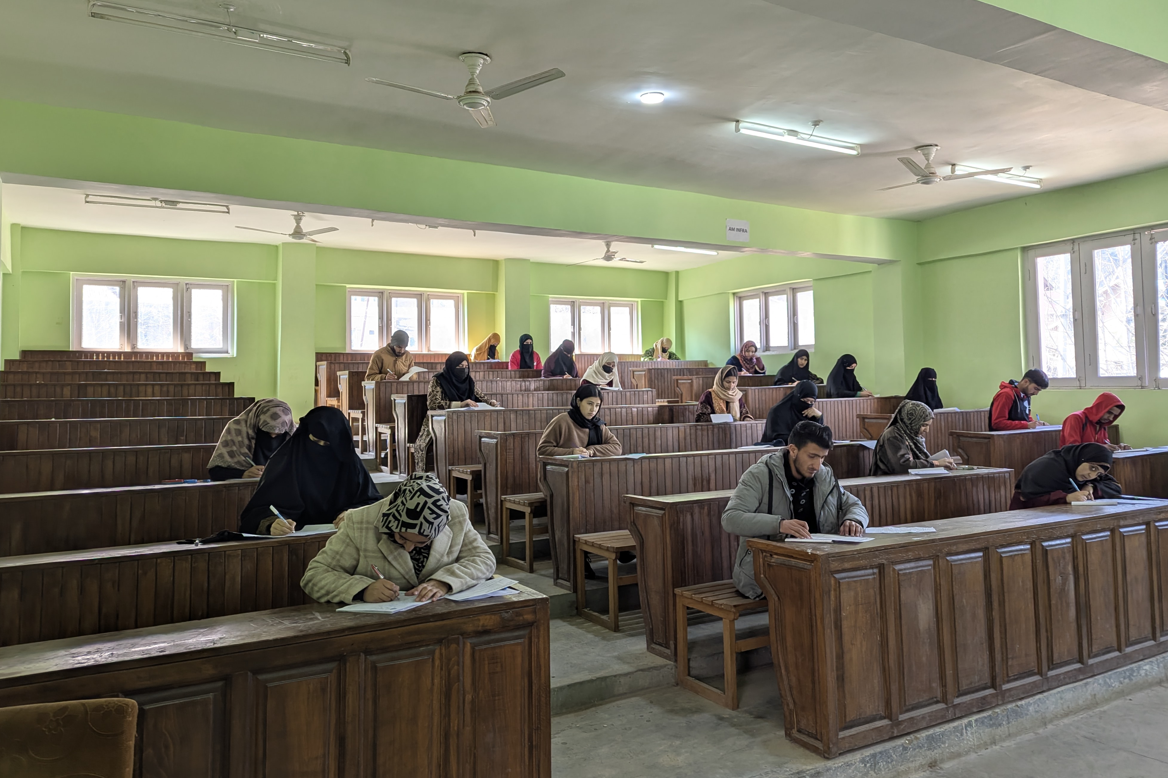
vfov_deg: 49.5
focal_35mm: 26
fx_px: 843
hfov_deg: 69.4
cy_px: 352
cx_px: 570
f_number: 1.85
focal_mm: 6.81
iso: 51
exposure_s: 1/100
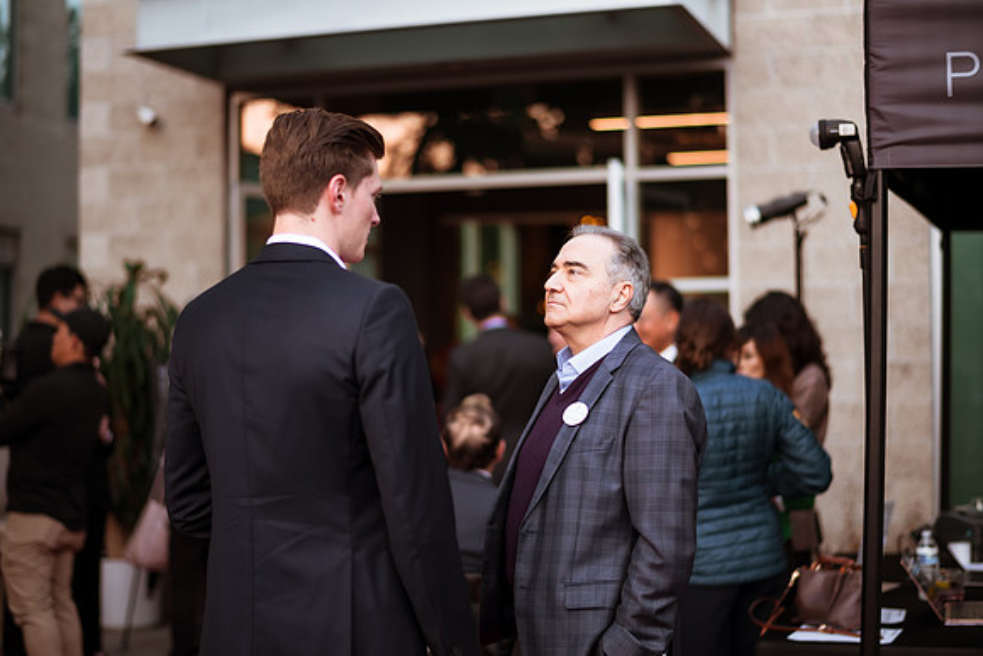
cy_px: 328
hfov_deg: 34.5
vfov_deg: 23.4
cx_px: 492
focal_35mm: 58
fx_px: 1584
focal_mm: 58
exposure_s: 1/500
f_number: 1.4
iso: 400
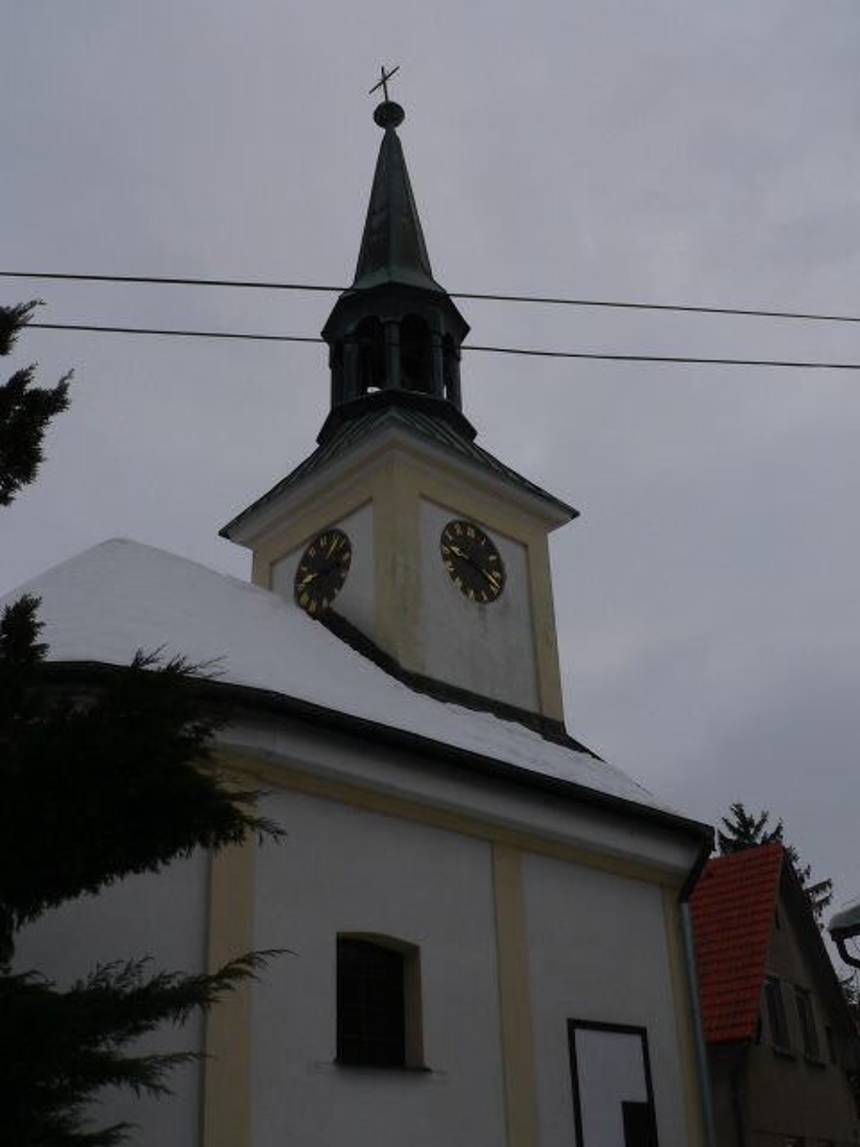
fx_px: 1193
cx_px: 430
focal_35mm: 36
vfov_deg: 51.4
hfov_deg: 39.7
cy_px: 574
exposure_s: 1/640
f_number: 5.6
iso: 80
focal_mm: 6
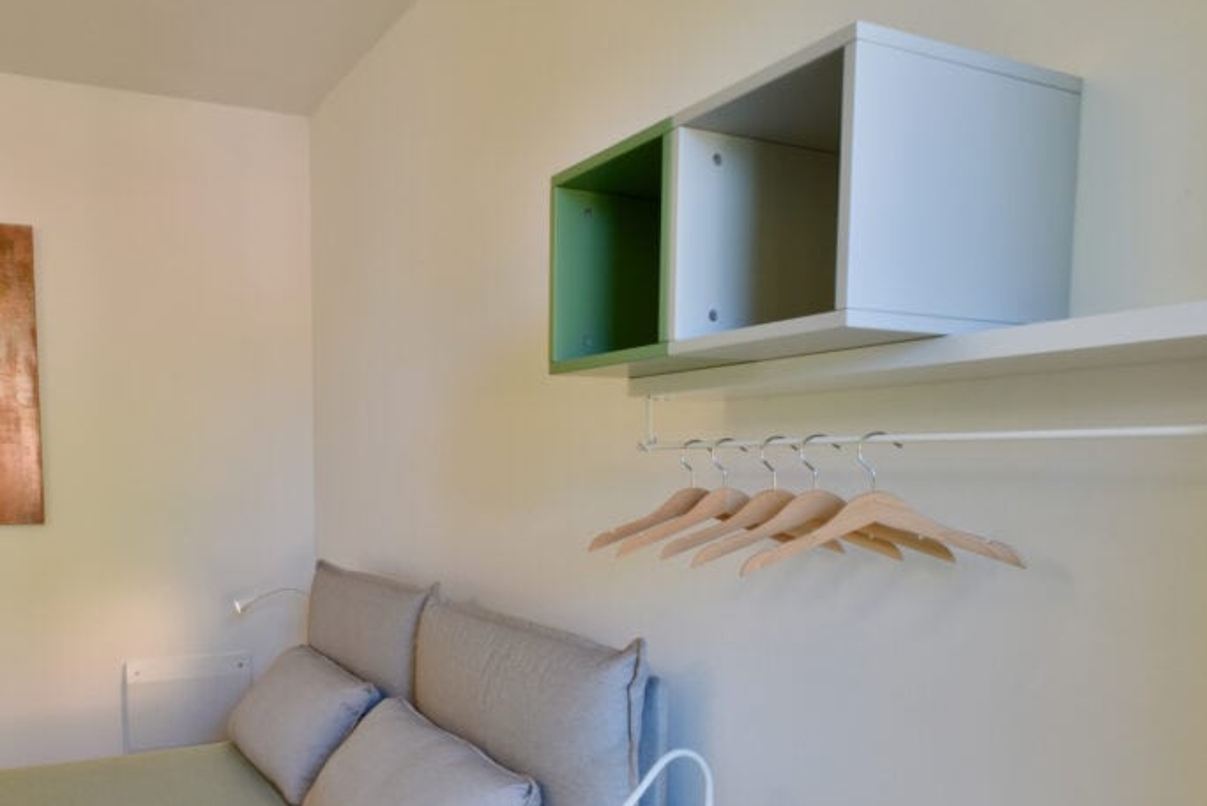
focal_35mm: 30
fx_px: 1006
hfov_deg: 61.1
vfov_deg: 42.9
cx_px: 452
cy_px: 553
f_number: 16
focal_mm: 20
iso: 500
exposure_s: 1/10
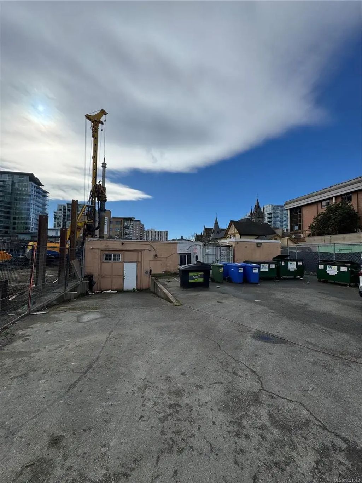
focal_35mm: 14
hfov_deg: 85.7
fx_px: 195
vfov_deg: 102.1
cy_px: 242
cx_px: 181
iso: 50
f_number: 2.2
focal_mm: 2.22
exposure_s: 1/3247
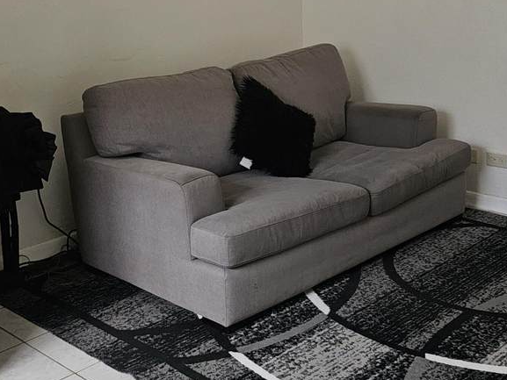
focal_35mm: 51
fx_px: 747
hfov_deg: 37.4
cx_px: 221
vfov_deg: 28.4
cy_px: 132
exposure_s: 1/30
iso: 100
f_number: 1.7
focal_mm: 6.3
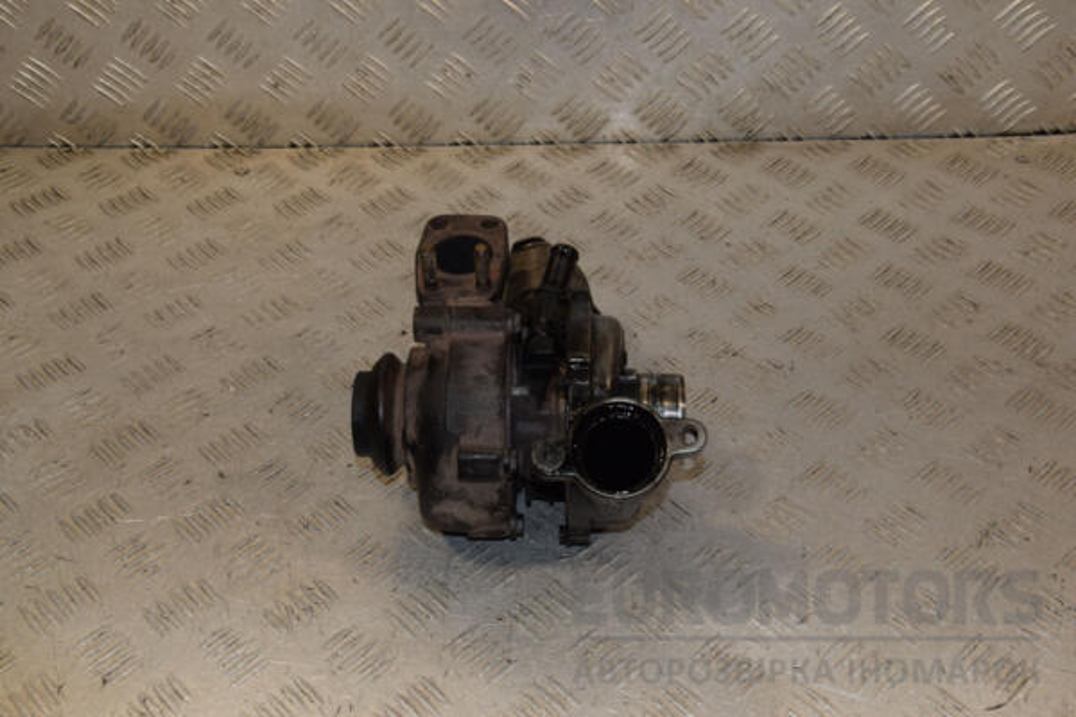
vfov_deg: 28.1
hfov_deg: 41.1
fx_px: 1435
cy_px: 358
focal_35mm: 48
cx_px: 538
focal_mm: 32
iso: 800
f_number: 9
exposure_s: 1/200
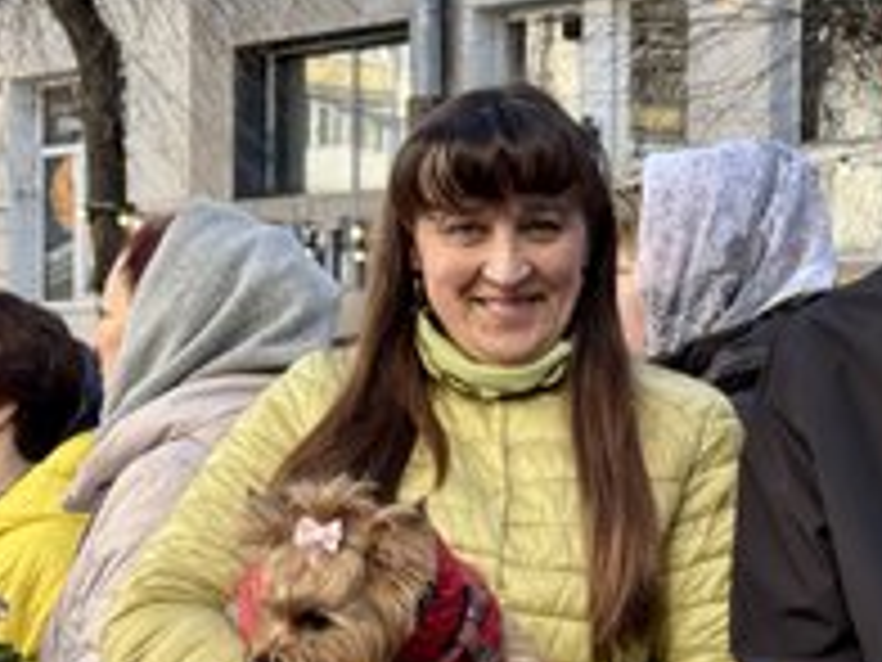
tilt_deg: +0.4
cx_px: 680
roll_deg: -0.3
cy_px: 468
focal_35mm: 98
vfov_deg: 15.0
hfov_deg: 19.9
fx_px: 2497
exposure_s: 1/685
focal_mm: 6.76
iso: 64
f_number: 1.78
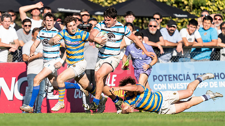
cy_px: 73
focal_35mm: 677
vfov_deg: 1.8
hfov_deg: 3.2
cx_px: 59
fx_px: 4037
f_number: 2.8
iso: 100
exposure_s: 1/1250
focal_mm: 400
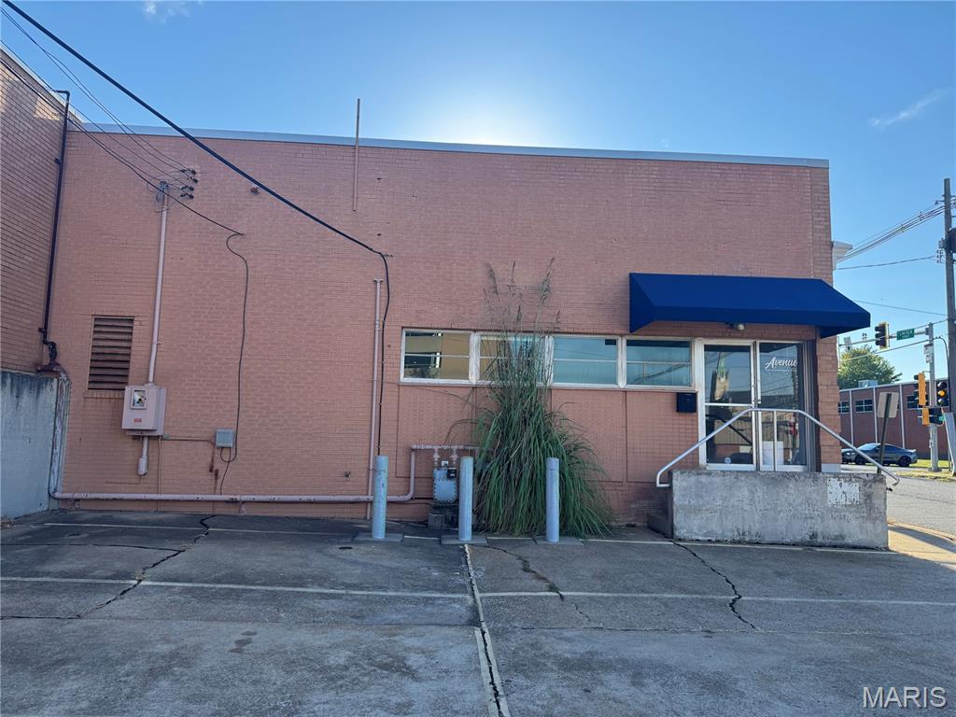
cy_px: 358
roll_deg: -1.4
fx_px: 663
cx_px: 478
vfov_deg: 56.8
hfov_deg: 71.6
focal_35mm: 24
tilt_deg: +6.7
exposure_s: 1/1261
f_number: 1.78
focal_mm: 6.76
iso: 80
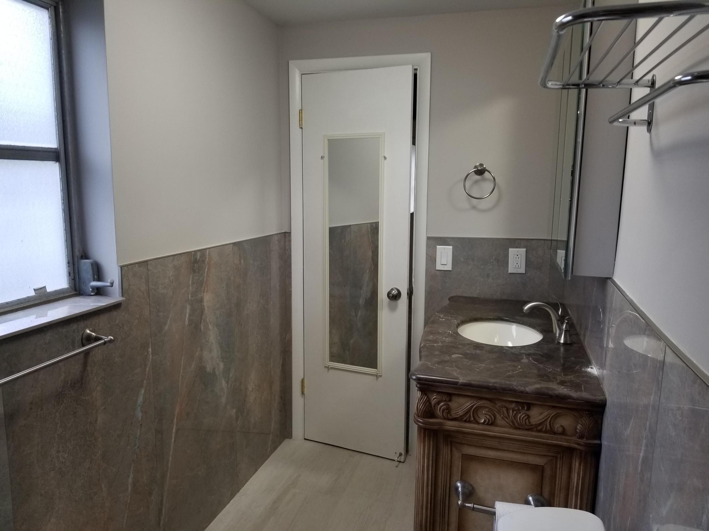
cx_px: 354
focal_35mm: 26
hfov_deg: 67.3
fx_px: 533
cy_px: 266
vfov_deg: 53.1
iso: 100
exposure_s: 1/60
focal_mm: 4.25
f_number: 1.7
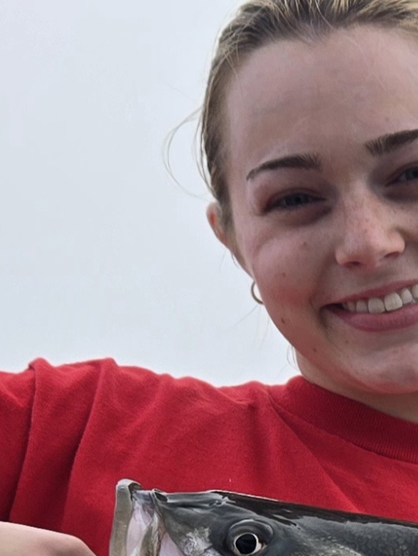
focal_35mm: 101
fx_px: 1625
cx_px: 708
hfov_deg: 13.4
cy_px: 804
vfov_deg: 17.7
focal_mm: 5.4
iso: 25
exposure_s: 1/667
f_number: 1.8
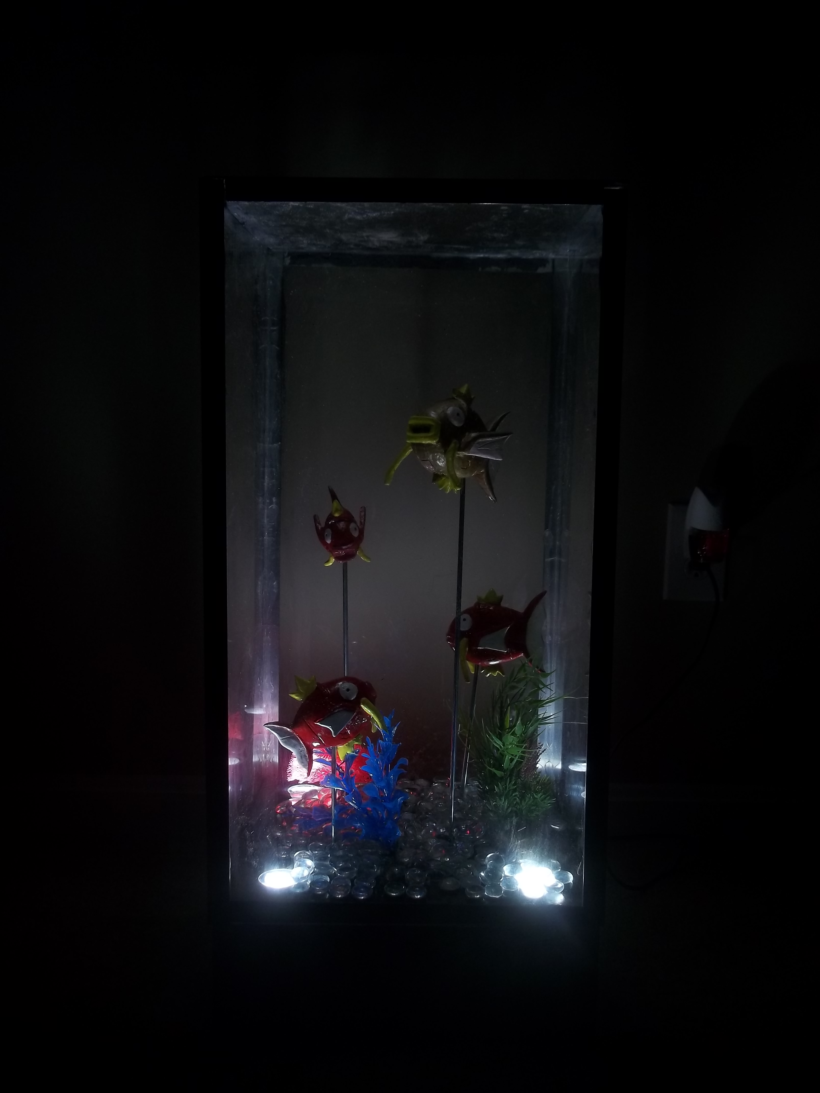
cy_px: 546
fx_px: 1011
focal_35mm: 32
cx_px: 410
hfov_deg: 44.2
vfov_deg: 56.8
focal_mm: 5.7
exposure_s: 2
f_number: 2.9
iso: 64
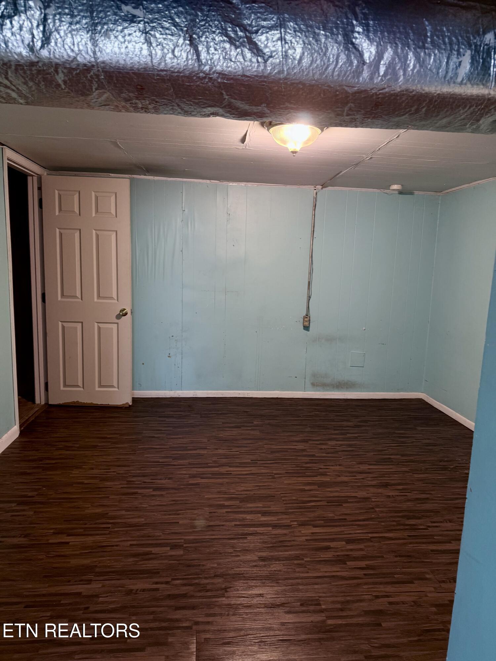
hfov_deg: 56.8
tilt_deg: -6.3
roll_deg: +0.3
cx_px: 248
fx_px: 459
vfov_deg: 71.6
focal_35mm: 24
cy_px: 330
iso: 125
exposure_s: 1/60
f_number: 1.78
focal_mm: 6.76
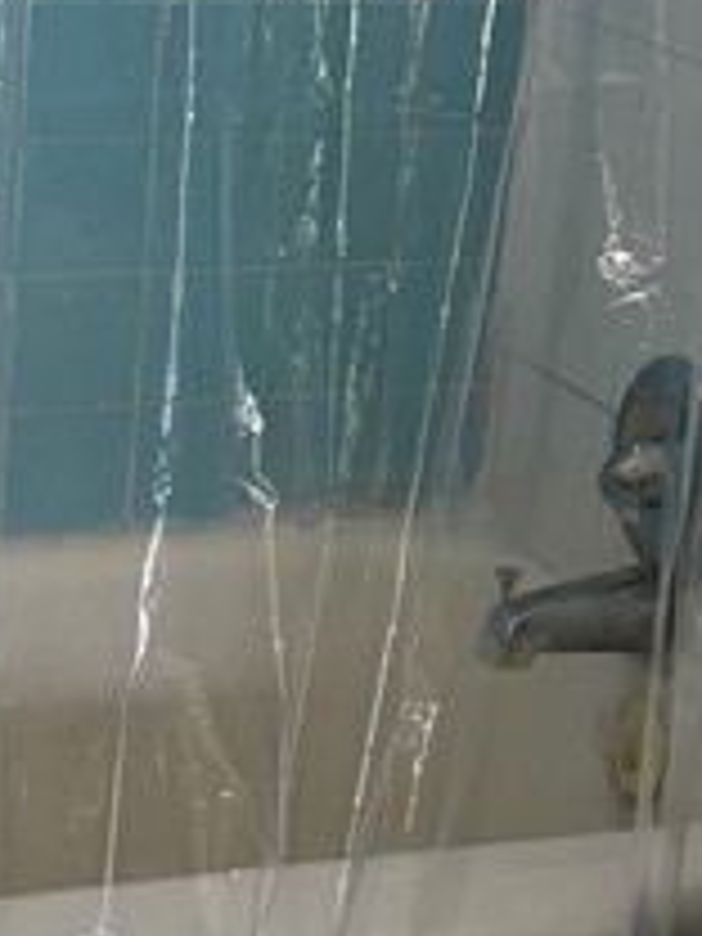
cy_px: 148
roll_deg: -3.9
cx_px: 315
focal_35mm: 128
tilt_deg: -10.5
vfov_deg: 15.3
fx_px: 3461
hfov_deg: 11.6
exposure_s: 1/60
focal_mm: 5.96
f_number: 1.6
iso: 160
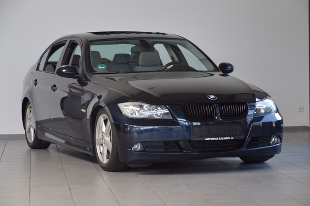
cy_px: 103
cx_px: 155
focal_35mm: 105
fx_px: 904
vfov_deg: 13.0
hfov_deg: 19.5
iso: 400
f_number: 5.3
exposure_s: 1/60
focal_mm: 70
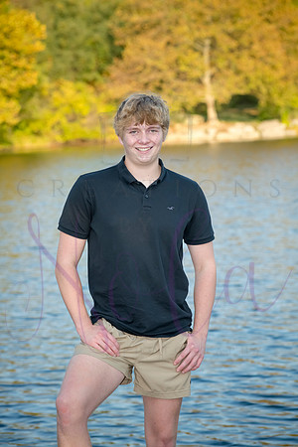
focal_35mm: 135
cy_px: 224
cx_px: 149
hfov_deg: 10.2
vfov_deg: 15.2
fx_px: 1676
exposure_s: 1/640
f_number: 7.1
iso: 800
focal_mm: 135
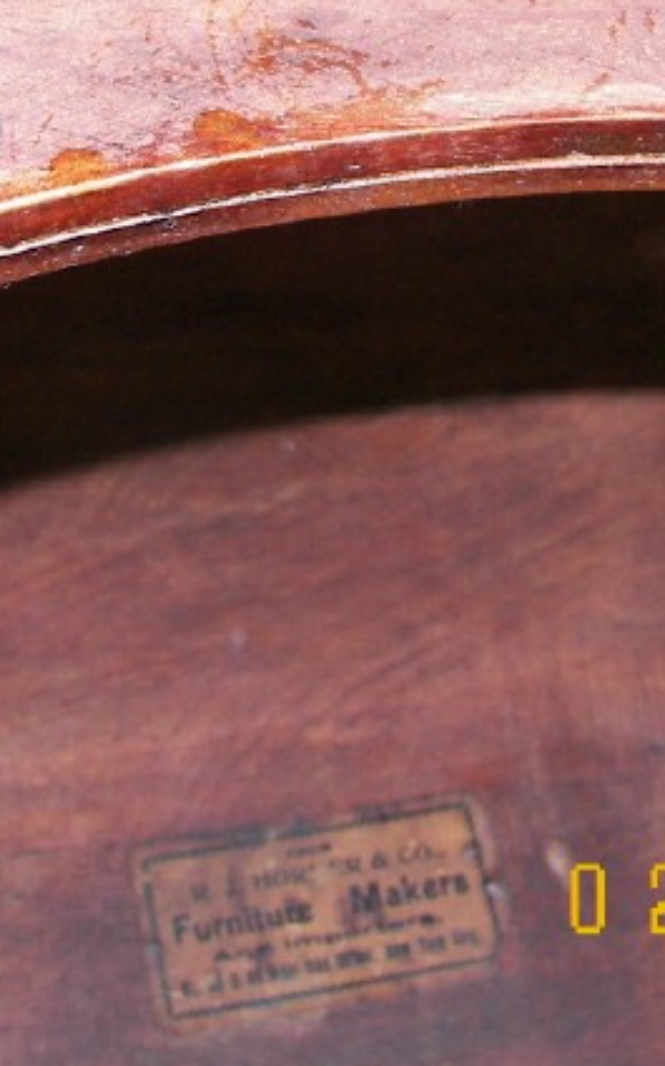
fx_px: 2672
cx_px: 304
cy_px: 150
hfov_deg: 14.2
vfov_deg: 22.1
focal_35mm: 92
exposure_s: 1/30
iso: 100
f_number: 2.8
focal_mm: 6
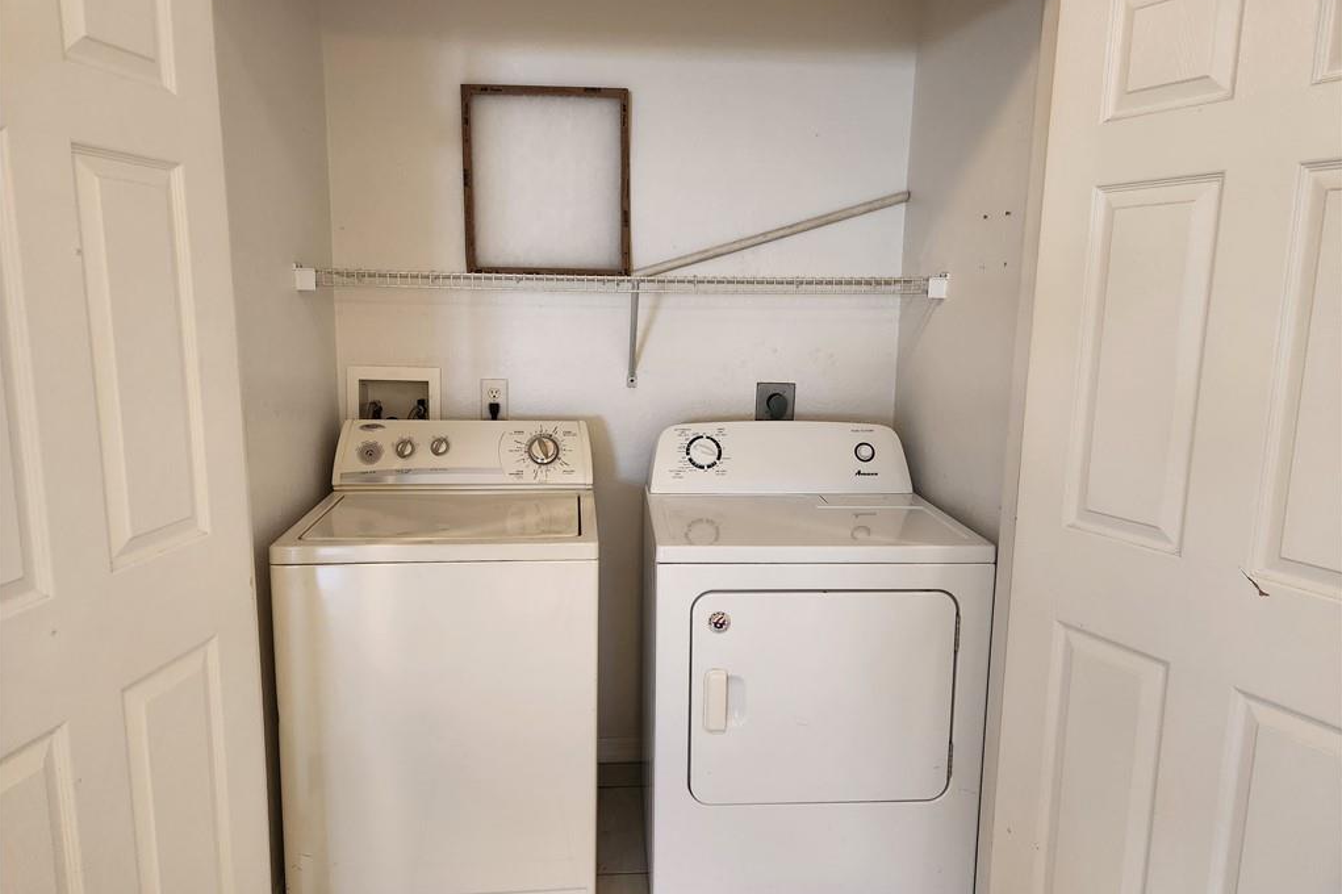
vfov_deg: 53.1
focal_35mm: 24
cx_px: 670
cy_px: 442
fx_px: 894
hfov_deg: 73.8
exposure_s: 1/120
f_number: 1.8
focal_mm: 5.4
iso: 250
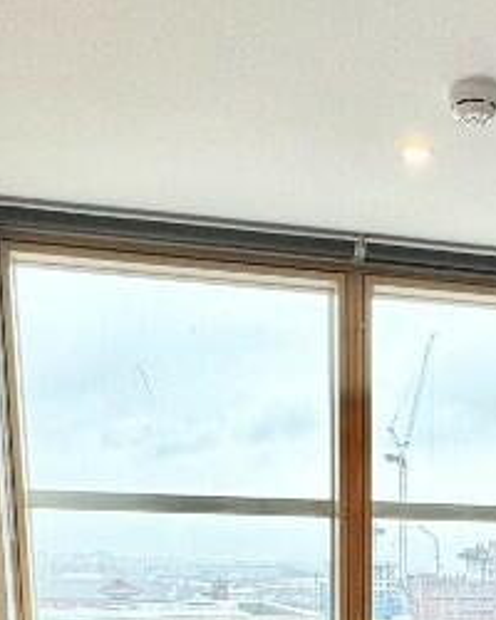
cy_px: 791
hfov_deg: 26.3
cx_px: 434
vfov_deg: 28.1
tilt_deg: -11.3
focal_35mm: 56
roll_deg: -0.8
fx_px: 1028
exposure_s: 1/100
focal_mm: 2.22
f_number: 2.2
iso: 100
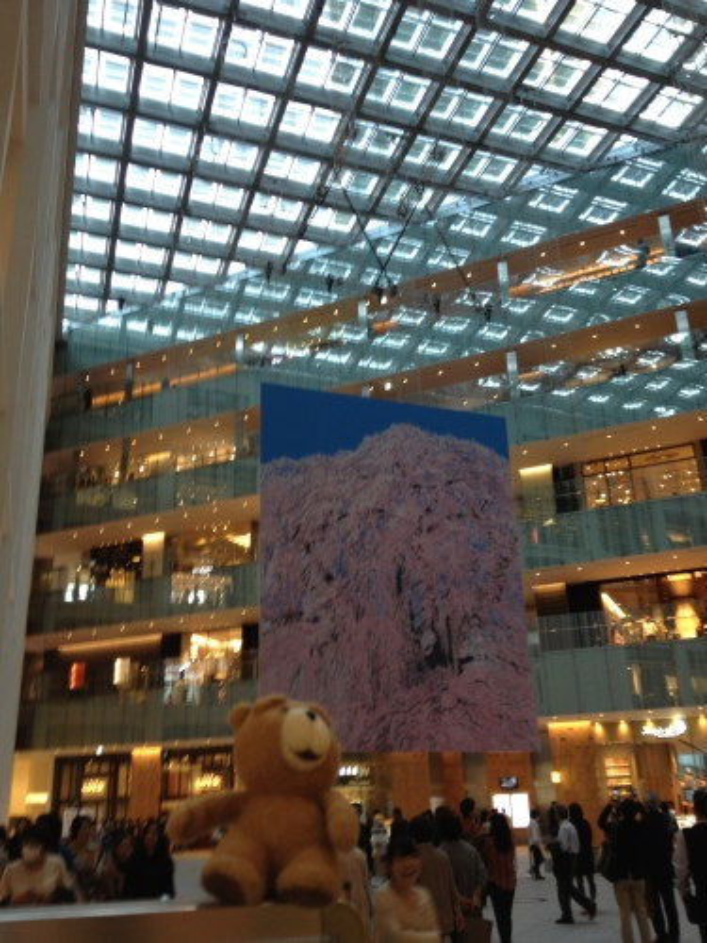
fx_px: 953
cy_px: 472
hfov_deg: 40.7
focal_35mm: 35
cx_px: 354
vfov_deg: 52.6
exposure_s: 1/24
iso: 50
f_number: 2.4
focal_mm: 4.28
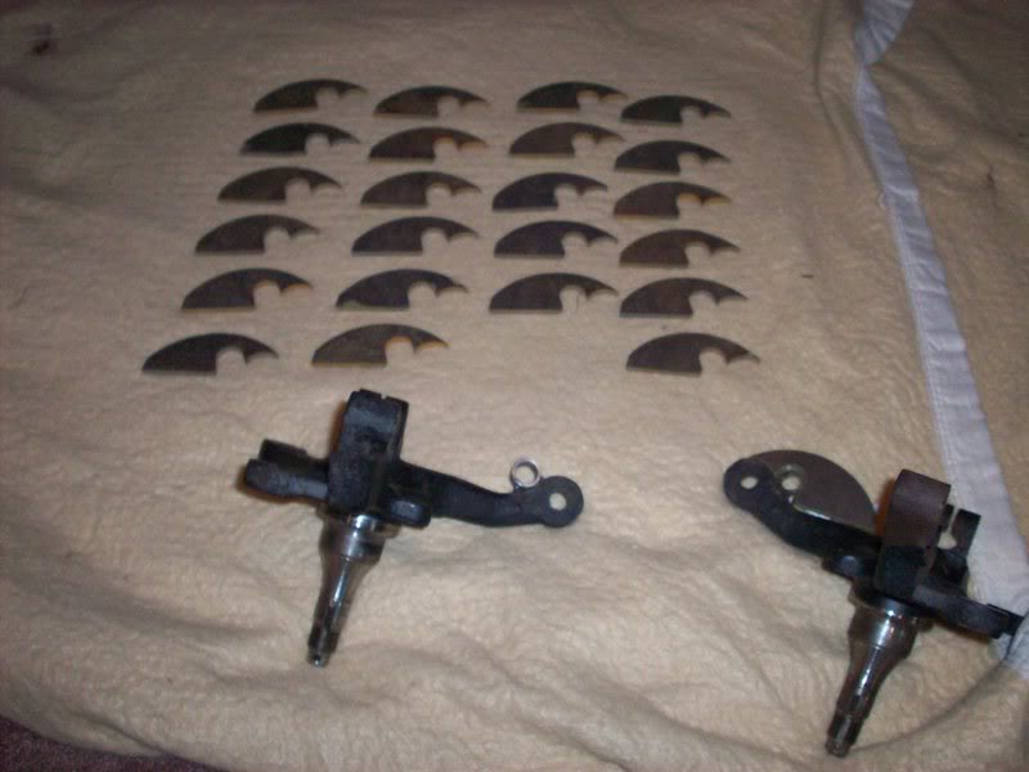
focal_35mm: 37
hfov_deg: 50.1
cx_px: 514
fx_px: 1100
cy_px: 386
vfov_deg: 38.7
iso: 160
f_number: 2.8
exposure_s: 1/64
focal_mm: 6.2
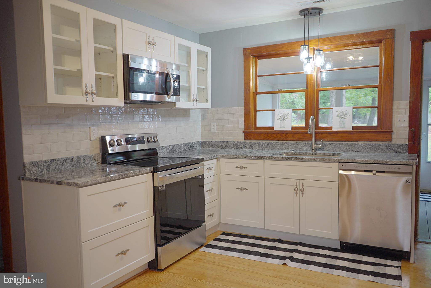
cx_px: 216
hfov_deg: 65.5
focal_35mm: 28
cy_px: 144
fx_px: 335
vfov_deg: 46.4
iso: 1250
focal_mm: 28
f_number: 3.5
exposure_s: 1/30
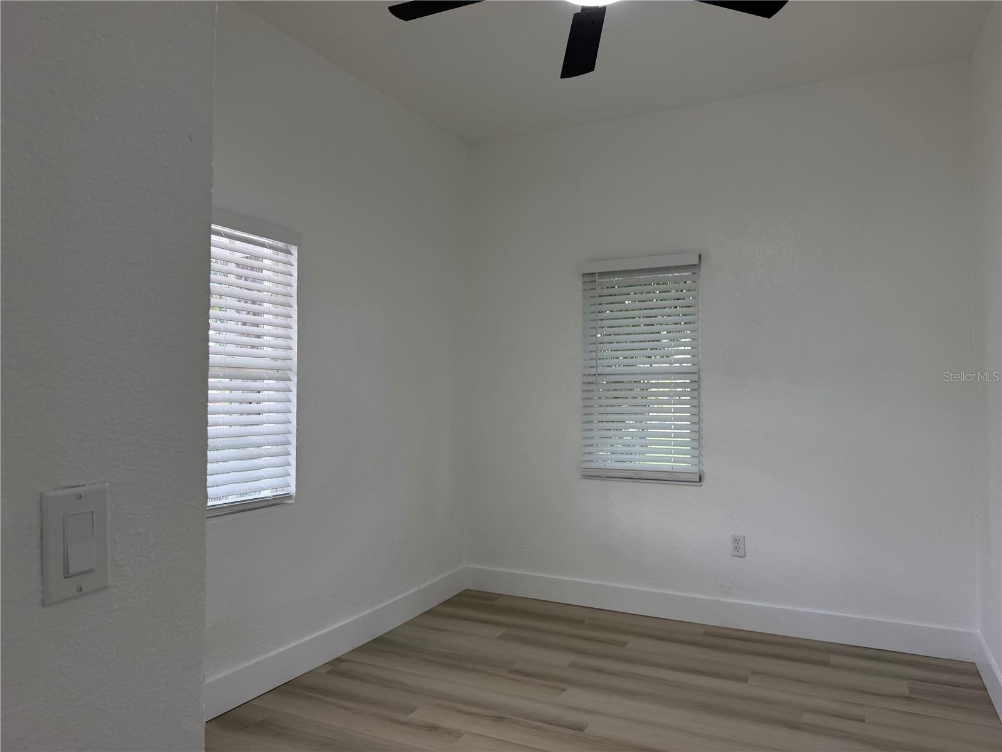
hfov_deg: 71.6
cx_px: 501
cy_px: 376
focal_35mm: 24
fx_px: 695
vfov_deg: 56.8
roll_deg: +0.0
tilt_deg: +1.0
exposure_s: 1/120
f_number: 1.78
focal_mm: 6.76
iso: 80
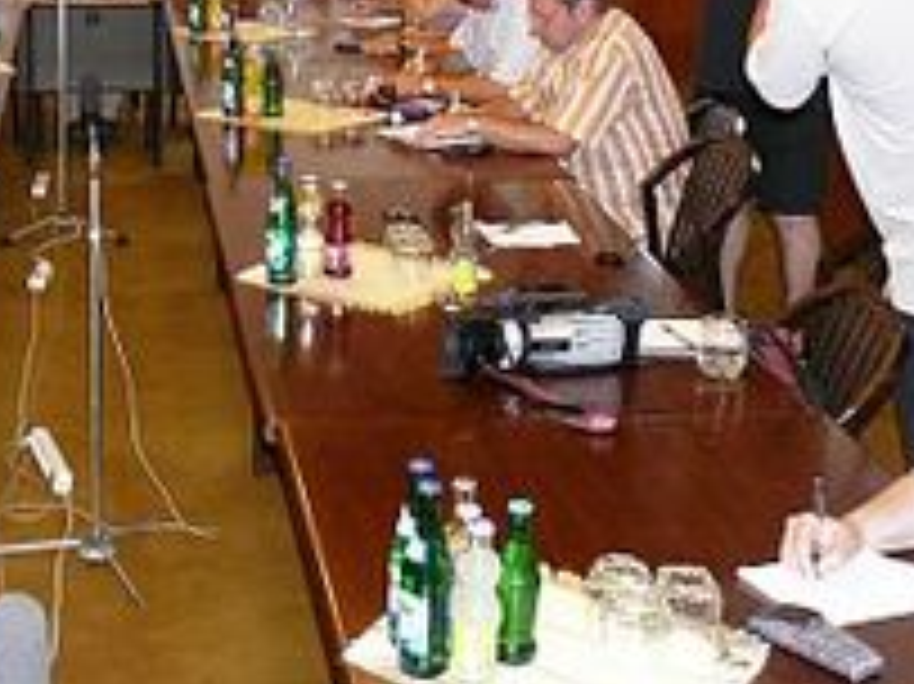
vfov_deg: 20.9
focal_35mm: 69
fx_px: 1821
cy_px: 72
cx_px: 41
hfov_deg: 26.9
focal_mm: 7.4
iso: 250
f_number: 2.8
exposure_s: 1/30
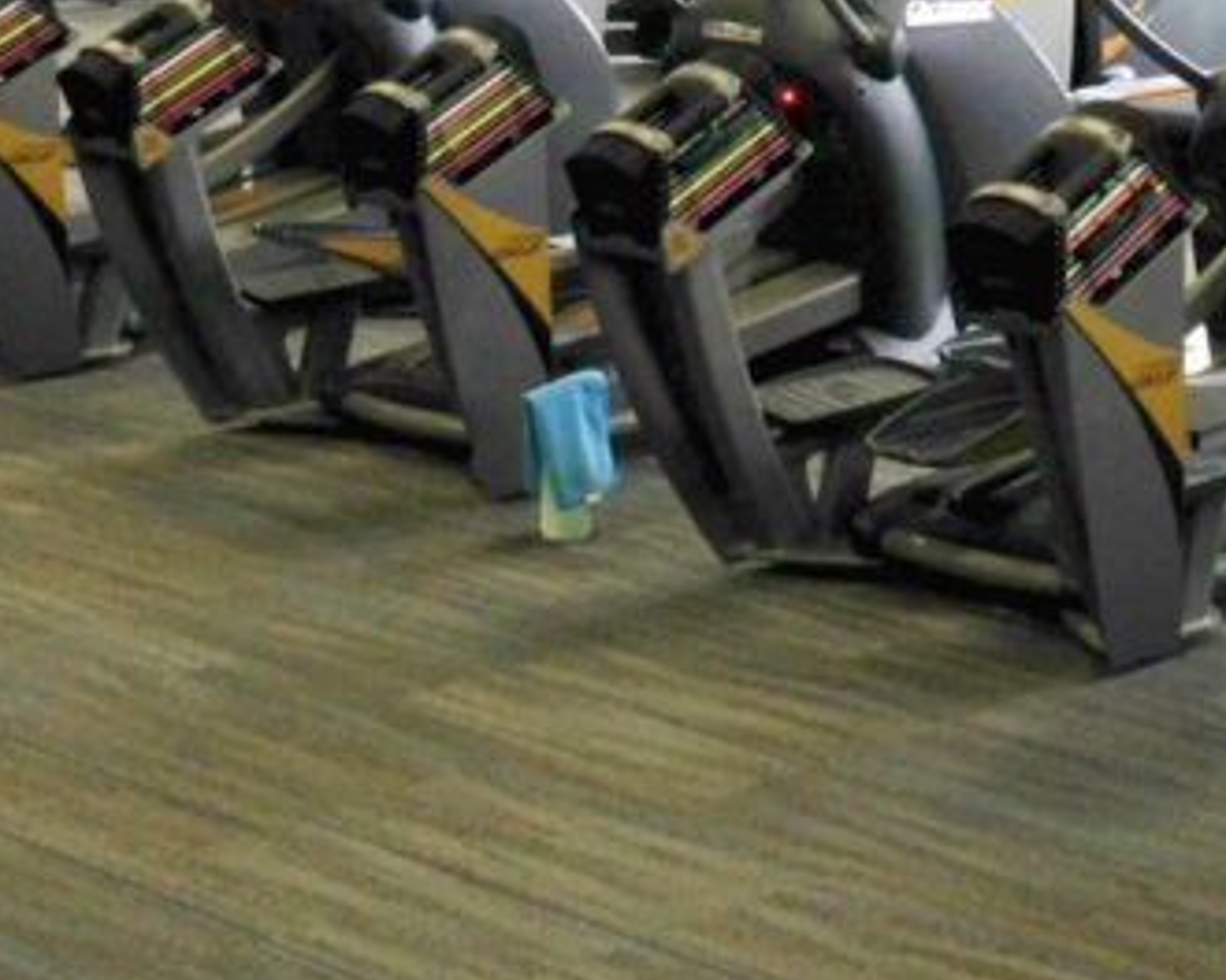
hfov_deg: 19.2
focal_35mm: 100
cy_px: -252
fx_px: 3628
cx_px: 728
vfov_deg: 14.8
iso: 50
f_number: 2.4
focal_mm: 4.12
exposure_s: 1/40
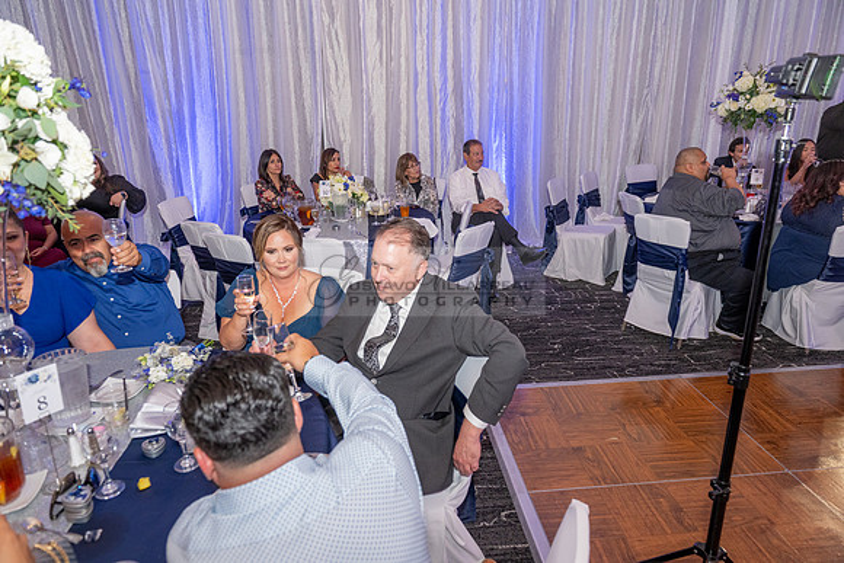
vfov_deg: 53.2
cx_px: 422
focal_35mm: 24
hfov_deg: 73.7
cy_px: 282
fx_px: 563
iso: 1600
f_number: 4
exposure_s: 1/200
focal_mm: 24
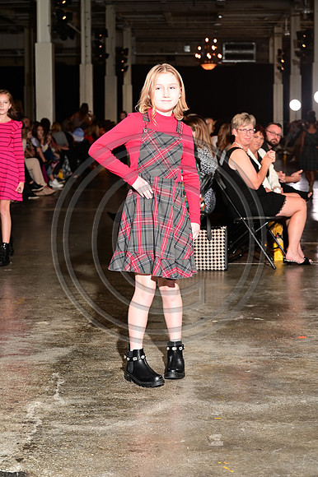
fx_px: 929
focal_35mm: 70
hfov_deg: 19.4
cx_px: 159
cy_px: 238
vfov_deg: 28.9
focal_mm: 70
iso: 1000
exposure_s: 1/125
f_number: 6.3
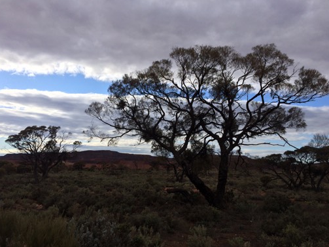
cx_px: 165
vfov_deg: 46.8
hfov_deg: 60.0
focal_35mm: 30
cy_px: 127
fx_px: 285
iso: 32
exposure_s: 1/2160
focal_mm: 4.15
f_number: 2.2
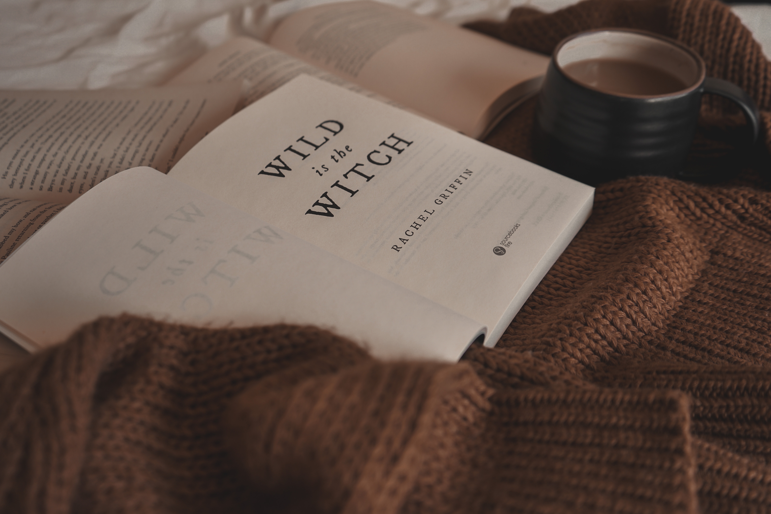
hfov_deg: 58.7
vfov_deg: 41.1
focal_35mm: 32
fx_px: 685
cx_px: 386
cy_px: 257
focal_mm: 32
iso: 125
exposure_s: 1/60
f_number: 4
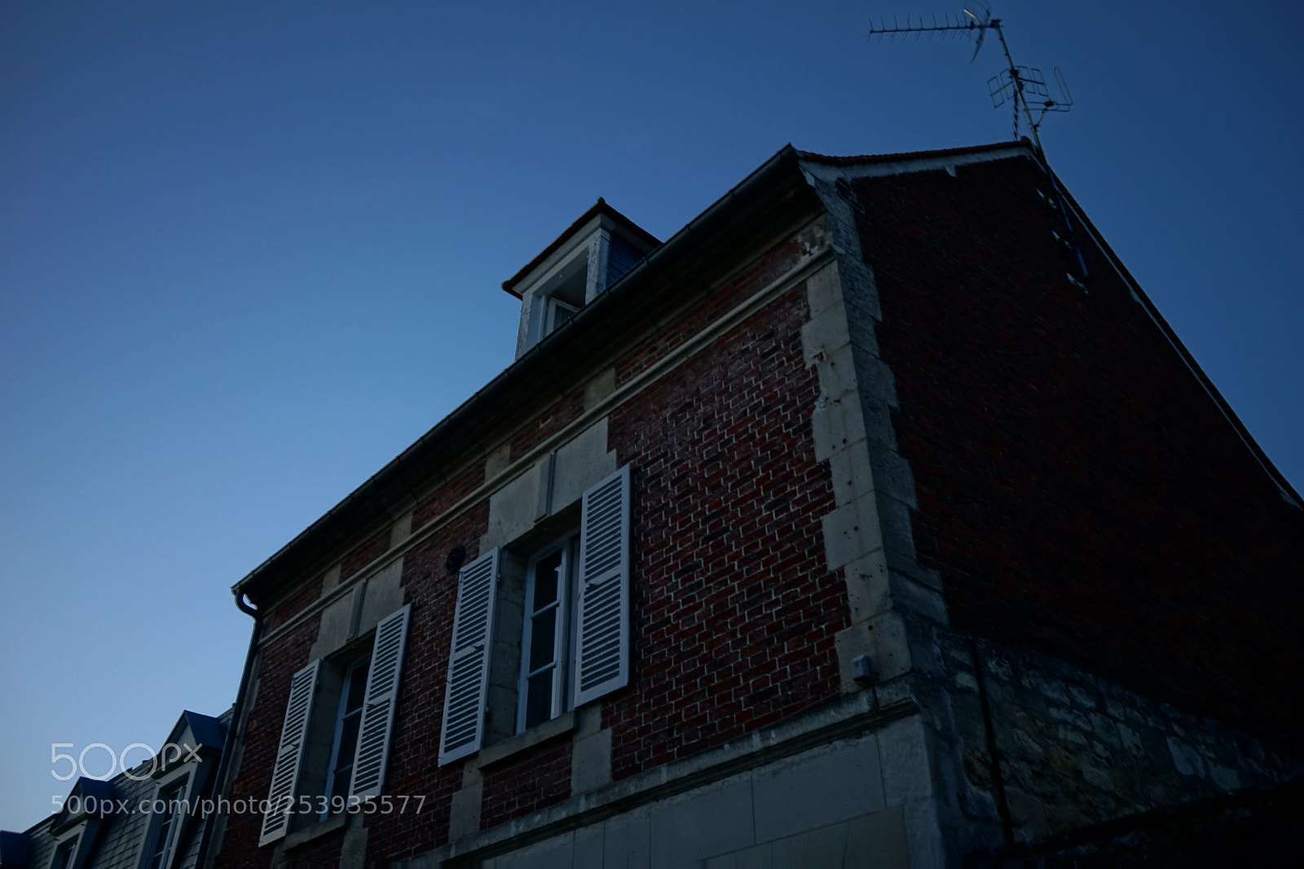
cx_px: 652
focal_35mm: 28
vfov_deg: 46.4
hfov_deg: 65.5
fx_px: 1014
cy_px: 434
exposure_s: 1/30
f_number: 3.5
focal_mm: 28
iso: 400
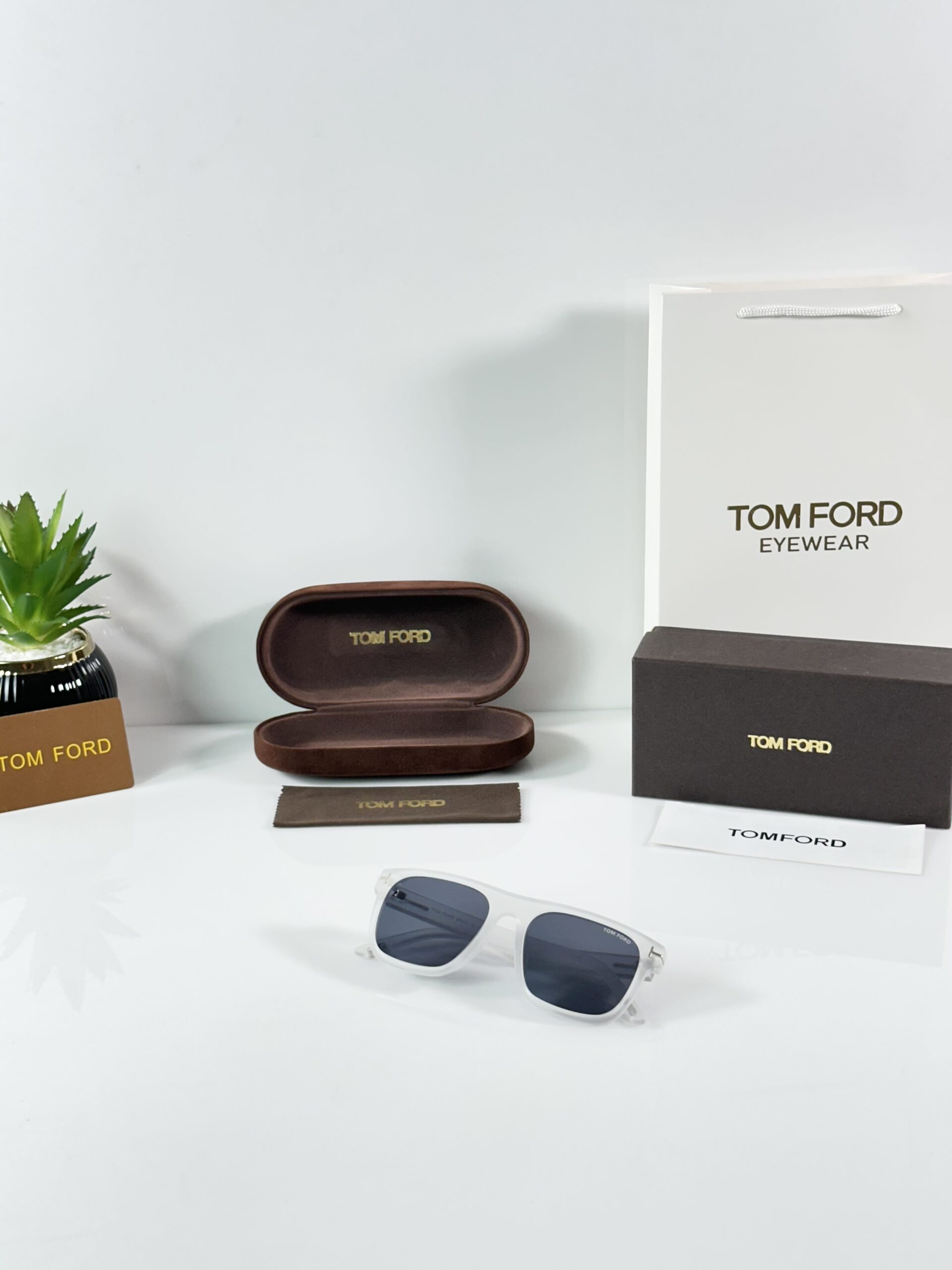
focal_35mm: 48
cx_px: 476
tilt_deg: -20.0
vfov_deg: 39.7
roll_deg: +1.2
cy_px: 635
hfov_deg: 30.3
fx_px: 1760
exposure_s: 1/100
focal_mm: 6.86
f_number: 1.78
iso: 100
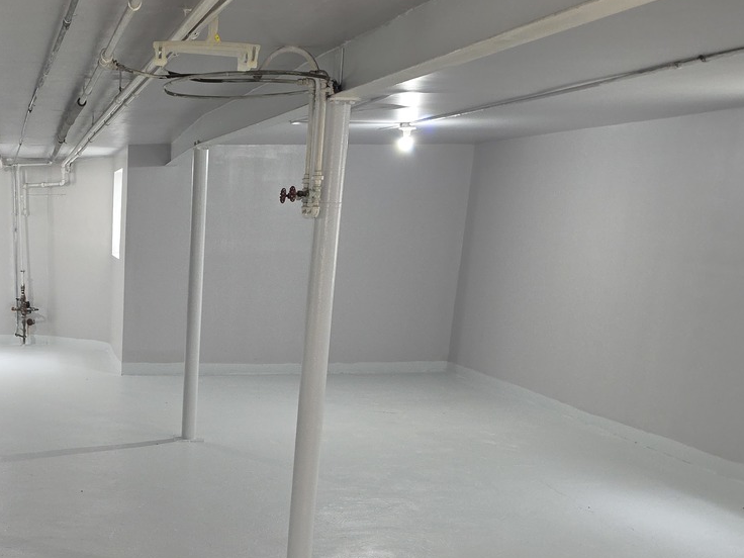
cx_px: 76
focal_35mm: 45
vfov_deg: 30.9
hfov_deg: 39.1
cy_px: 486
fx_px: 967
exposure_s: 1/20
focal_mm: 6.5
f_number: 1.4
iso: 100
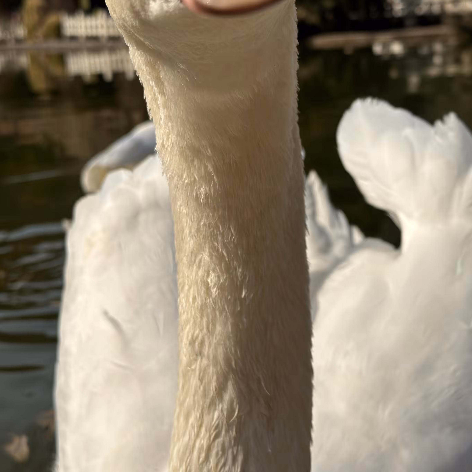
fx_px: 972
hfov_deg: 27.3
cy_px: 192
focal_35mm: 63
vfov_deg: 27.2
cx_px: 262
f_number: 1.78
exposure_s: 1/9804
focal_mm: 6.86
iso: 100
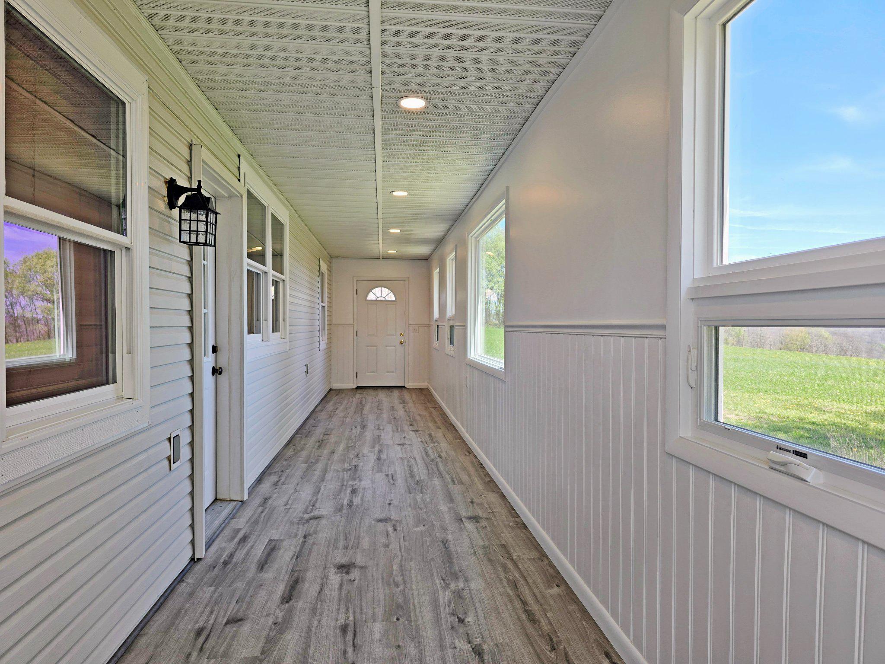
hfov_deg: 73.9
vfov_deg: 58.9
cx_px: 442
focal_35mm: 23
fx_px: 588
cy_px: 332
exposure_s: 1/126
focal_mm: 6.3
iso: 12
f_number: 1.7
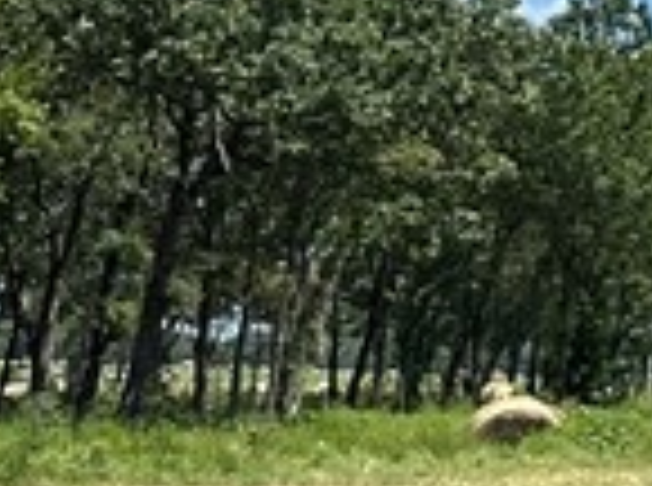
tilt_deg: +11.8
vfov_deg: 8.4
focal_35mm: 170
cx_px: 2181
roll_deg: +1.2
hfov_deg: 8.7
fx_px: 3194
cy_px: -351
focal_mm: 6.86
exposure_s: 1/3472
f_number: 1.78
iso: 80
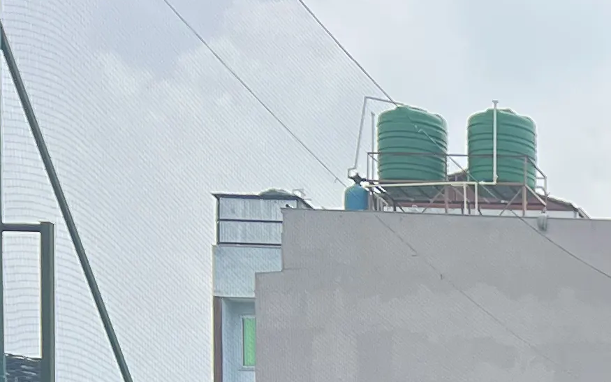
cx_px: 1229
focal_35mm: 127
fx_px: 2115
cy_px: 881
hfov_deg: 13.9
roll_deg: -1.1
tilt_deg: -2.3
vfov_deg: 9.3
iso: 50
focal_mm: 5.7
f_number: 1.5
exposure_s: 1/1779
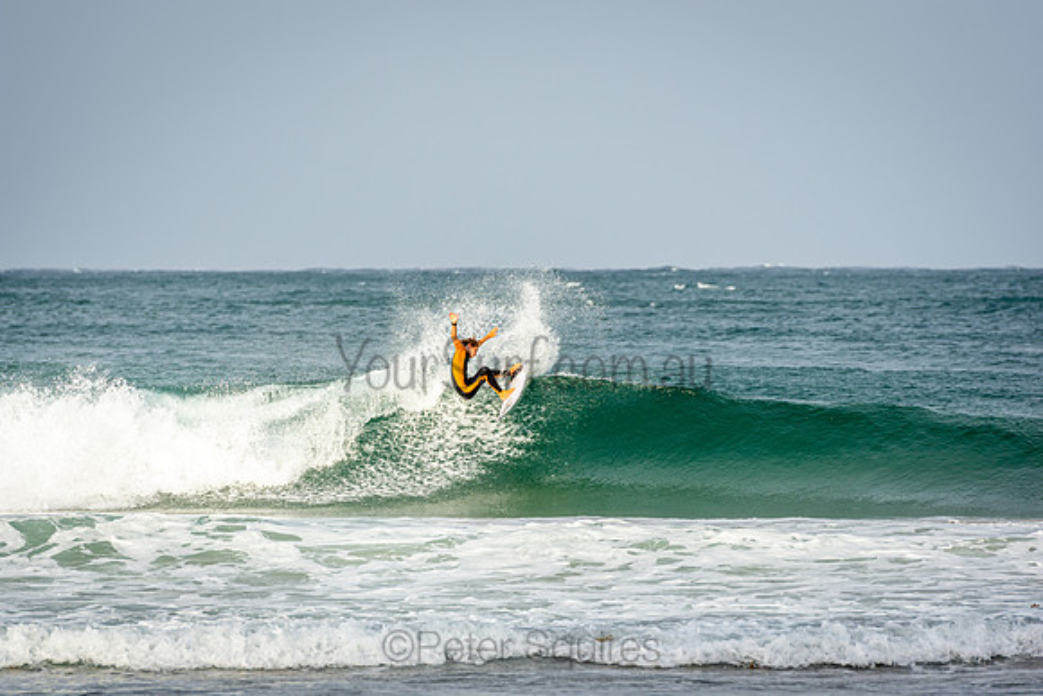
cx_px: 522
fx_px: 8693
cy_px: 348
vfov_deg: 4.6
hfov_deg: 6.9
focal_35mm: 300
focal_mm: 200
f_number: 5.6
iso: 200
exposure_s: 1/1250
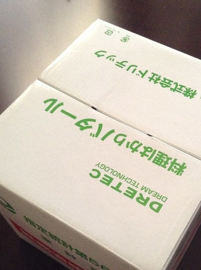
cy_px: 171
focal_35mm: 47
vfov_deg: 40.2
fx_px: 365
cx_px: 124
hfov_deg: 30.7
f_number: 2.4
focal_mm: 3.3
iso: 250
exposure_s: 1/24
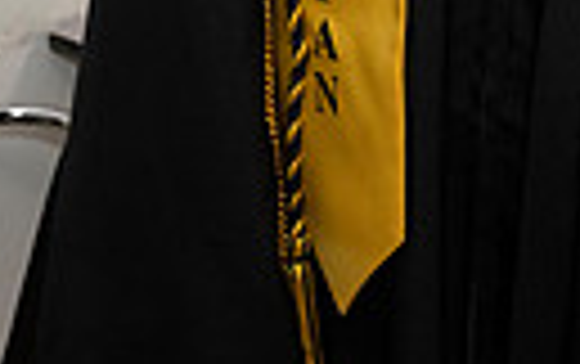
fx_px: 2026
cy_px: -611
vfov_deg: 8.9
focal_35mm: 128
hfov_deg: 15.8
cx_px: 644
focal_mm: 24
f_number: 5.6
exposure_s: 1/80
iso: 800
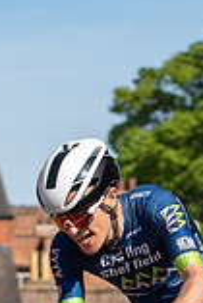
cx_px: 139
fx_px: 2650
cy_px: 407
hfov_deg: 4.4
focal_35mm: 314
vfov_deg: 6.5
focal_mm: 73
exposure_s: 1/1000
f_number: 3.5
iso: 100
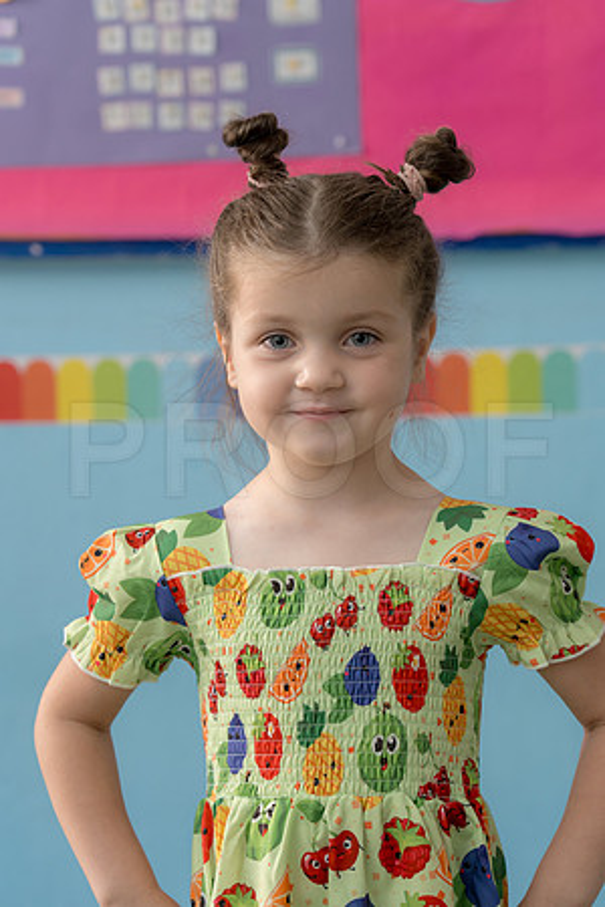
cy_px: 454
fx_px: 2193
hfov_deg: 15.7
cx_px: 302
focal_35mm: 87
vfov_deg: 23.4
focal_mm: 87
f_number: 5.6
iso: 1600
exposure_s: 1/160
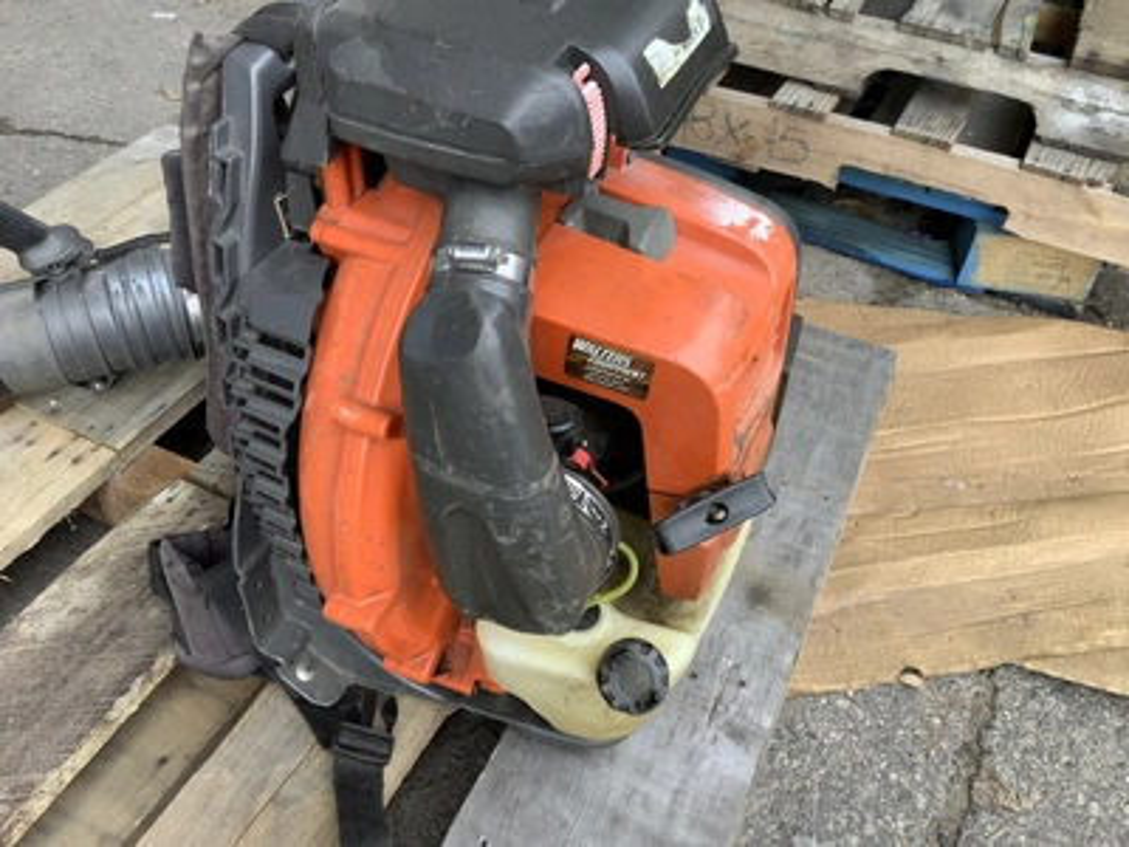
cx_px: 564
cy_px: 424
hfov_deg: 58.4
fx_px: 1011
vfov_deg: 45.4
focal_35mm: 31
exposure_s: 1/120
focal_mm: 3.3
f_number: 2.4
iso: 25
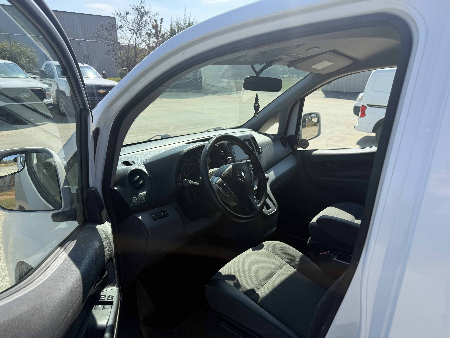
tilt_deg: -18.5
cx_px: 225
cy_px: 169
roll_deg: +0.0
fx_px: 312
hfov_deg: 71.6
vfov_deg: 56.8
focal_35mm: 24
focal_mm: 6.76
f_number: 1.78
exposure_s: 1/2611
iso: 80
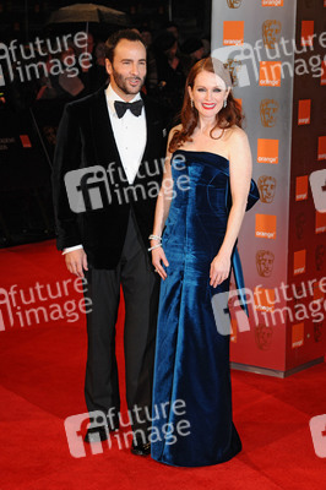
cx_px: 163
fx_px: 1265
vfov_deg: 21.9
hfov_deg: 14.7
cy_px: 245
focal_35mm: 93
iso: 640
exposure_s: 1/160
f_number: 5
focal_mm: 62
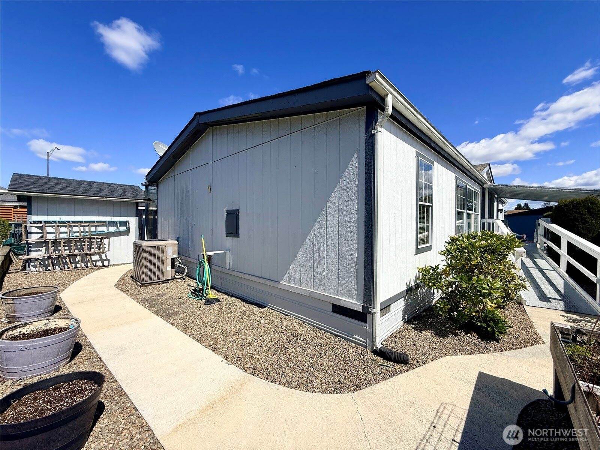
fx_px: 243
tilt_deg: -0.7
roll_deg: +0.2
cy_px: 225
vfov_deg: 85.7
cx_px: 300
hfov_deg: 102.1
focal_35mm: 14
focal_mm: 2.22
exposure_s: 1/3125
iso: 50
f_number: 2.2
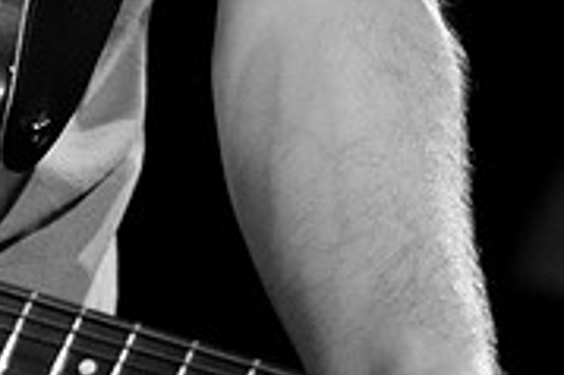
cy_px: 377
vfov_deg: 5.6
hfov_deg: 8.4
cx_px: -151
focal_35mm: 243
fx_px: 3803
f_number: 1.8
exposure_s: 1/60
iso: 1000
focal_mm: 50
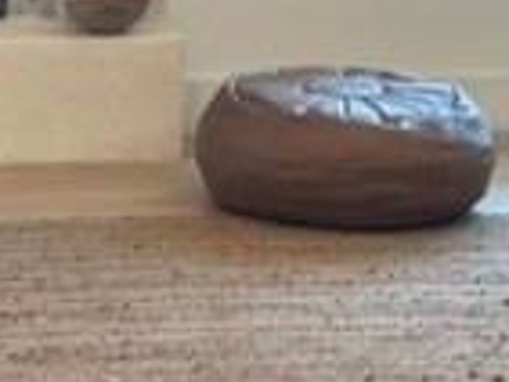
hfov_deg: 10.5
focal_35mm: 189
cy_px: -187
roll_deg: -2.8
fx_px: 2781
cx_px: 220
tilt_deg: -6.1
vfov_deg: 7.7
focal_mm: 5.7
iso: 50
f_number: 1.5
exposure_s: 1/163
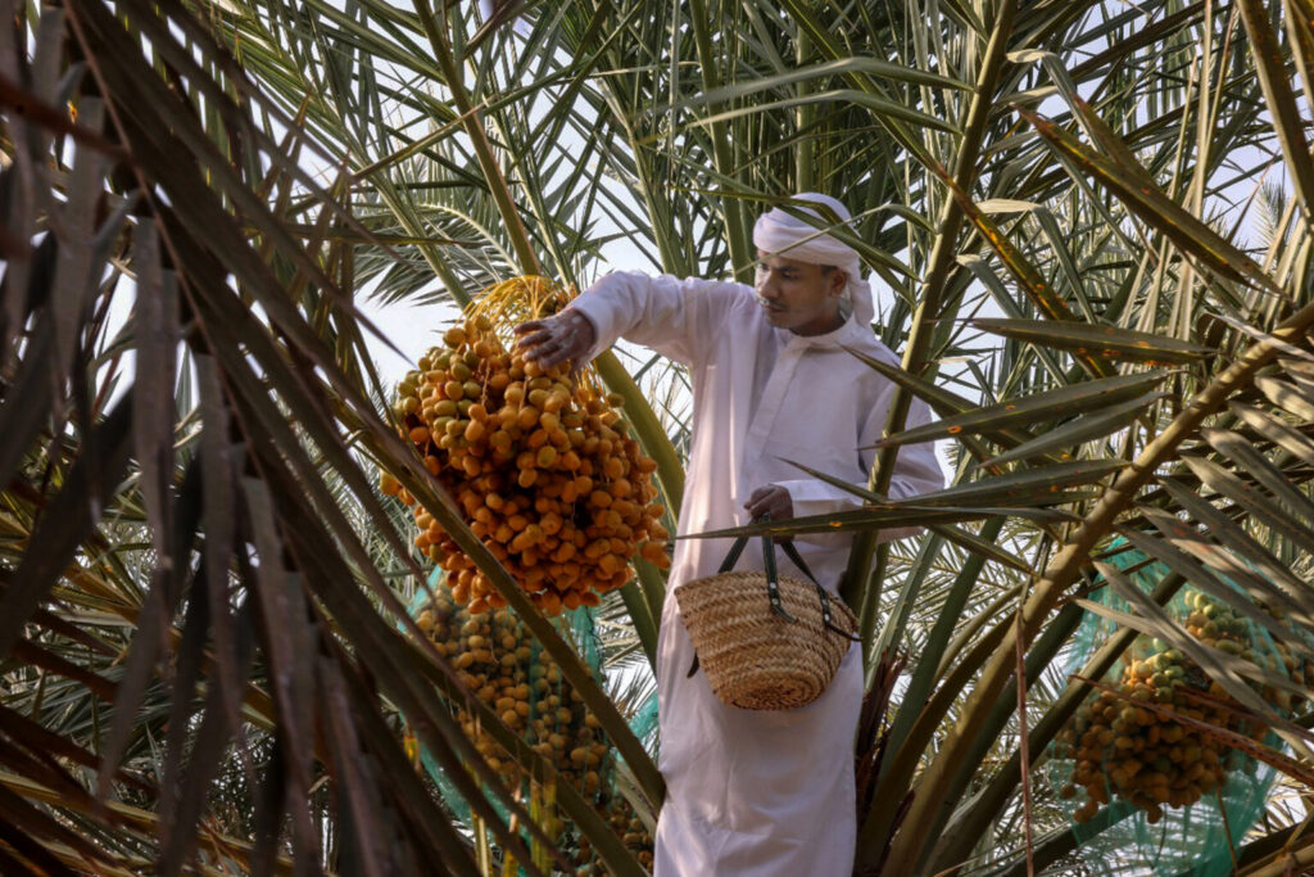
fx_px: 2555
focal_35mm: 70
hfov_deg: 28.8
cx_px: 657
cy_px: 438
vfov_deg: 19.5
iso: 360
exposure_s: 1/80
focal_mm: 70
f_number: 2.8
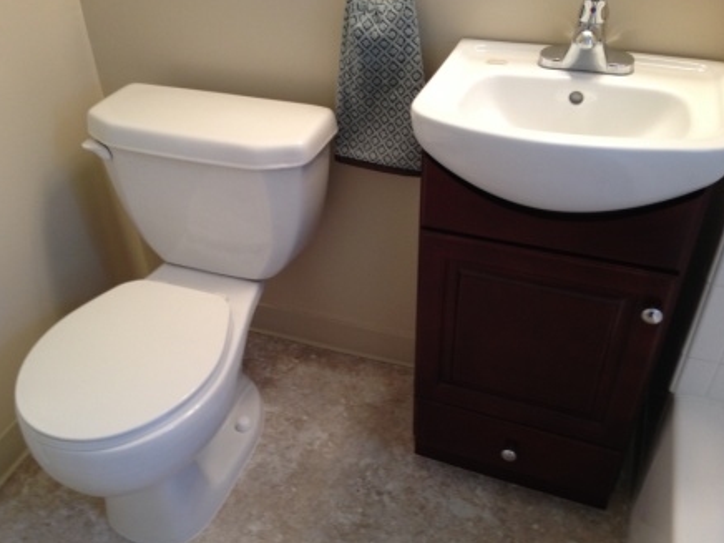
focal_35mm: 36
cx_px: 357
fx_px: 753
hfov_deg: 51.4
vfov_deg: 39.7
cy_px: 274
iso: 125
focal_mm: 4.28
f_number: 2.4
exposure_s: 1/20
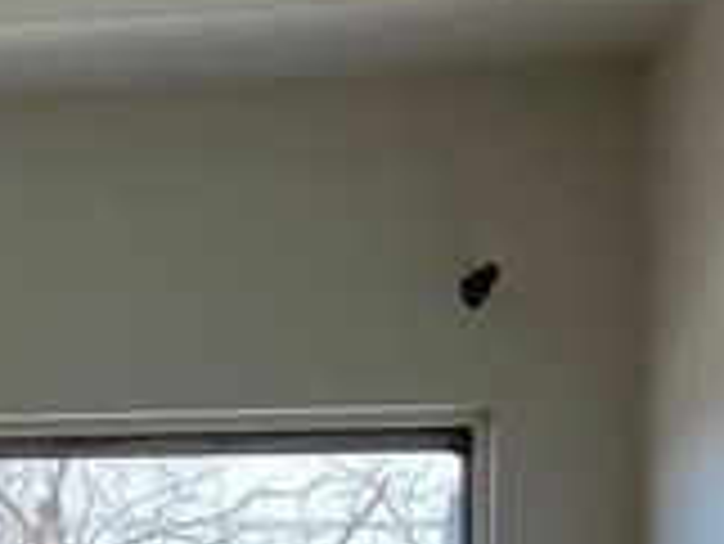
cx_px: -1524
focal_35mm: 165
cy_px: 724
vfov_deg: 8.9
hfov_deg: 9.2
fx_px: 3454
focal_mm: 4.25
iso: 32
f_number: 1.8
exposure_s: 1/296
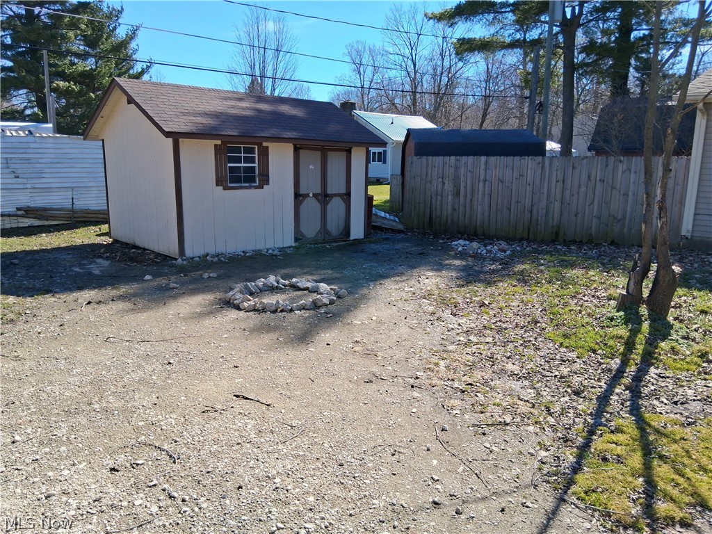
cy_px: 267
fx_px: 535
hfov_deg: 67.3
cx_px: 356
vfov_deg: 53.1
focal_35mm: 26
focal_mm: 3.98
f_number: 1.8
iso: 25
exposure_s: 1/494
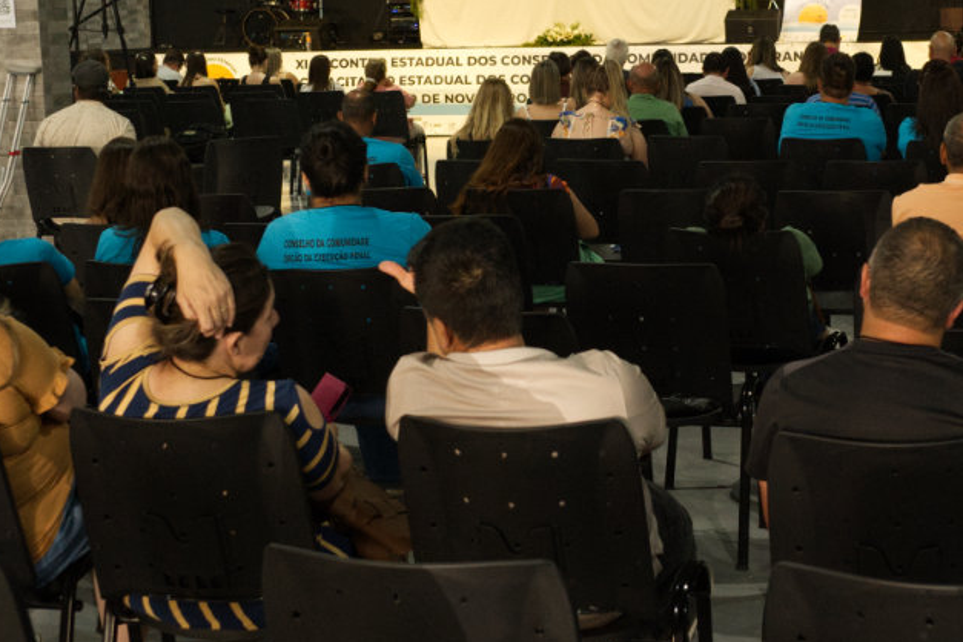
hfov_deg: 29.9
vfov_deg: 20.2
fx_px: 1792
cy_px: 220
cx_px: 619
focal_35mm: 67
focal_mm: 35
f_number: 5.6
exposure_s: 1/80
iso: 6400
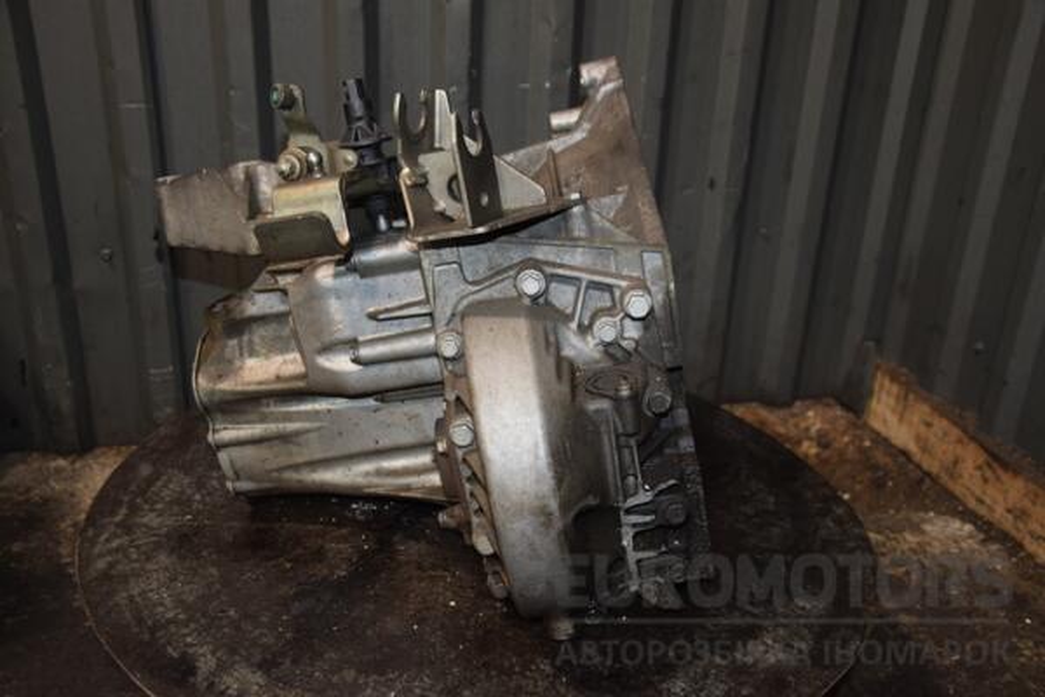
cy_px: 348
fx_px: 1088
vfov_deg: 35.5
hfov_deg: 51.3
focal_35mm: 38
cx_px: 522
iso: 800
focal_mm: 25
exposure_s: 1/60
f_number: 5
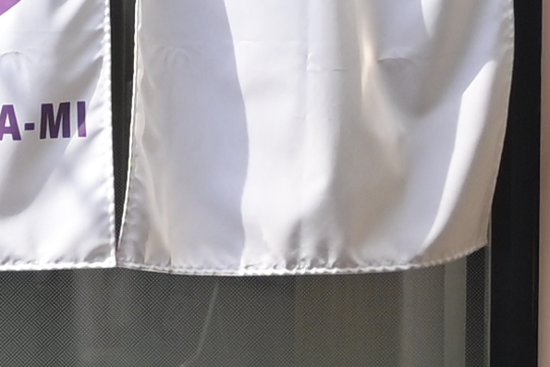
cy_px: 205
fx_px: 4294
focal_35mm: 281
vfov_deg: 4.9
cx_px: -1074
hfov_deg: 6.7
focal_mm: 28
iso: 400
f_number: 2.8
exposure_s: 1/1600
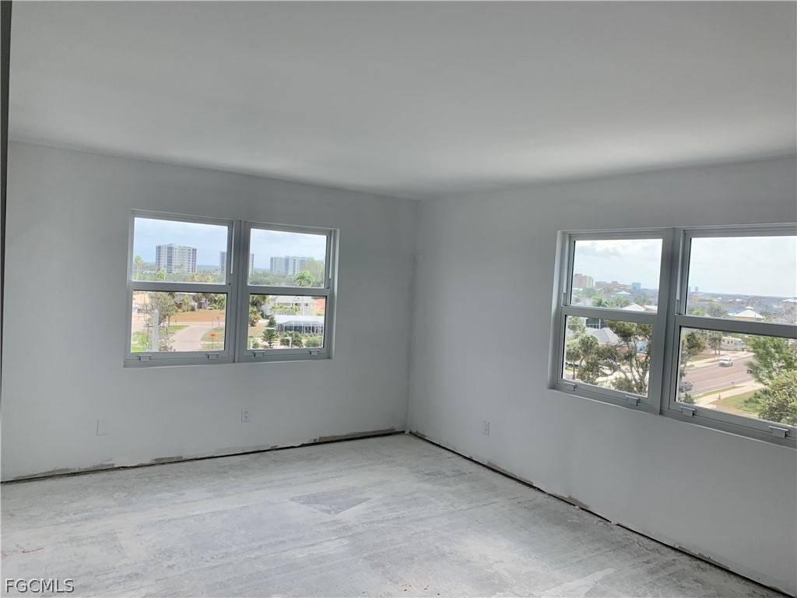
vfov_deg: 53.1
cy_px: 299
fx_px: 599
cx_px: 398
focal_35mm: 26
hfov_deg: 67.3
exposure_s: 1/284
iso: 25
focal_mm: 4.25
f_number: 1.8
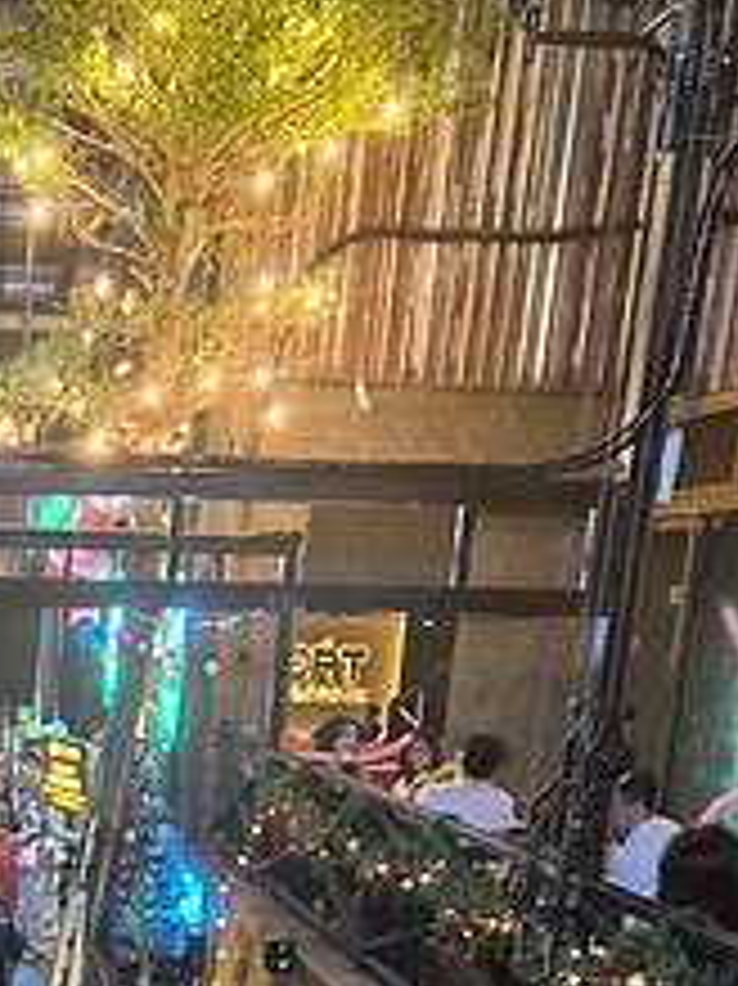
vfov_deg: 29.1
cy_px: 1049
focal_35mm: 61
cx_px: -79
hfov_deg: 22.6
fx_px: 1736
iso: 2000
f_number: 1.8
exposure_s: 1/50
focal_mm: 5.4
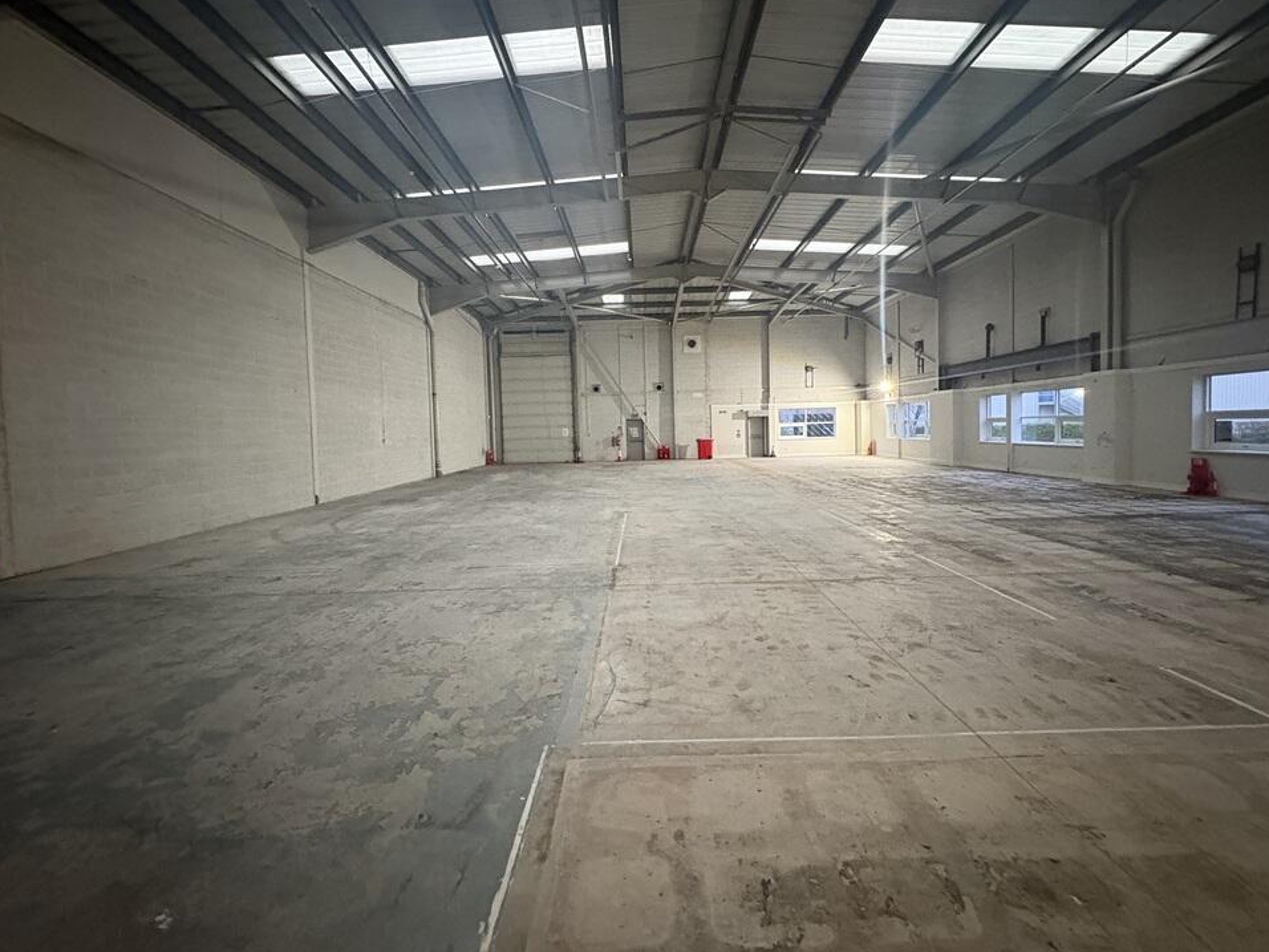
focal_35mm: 15
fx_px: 550
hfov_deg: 98.2
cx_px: 645
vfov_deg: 81.7
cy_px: 447
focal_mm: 2.22
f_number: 2.2
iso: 800
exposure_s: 1/33
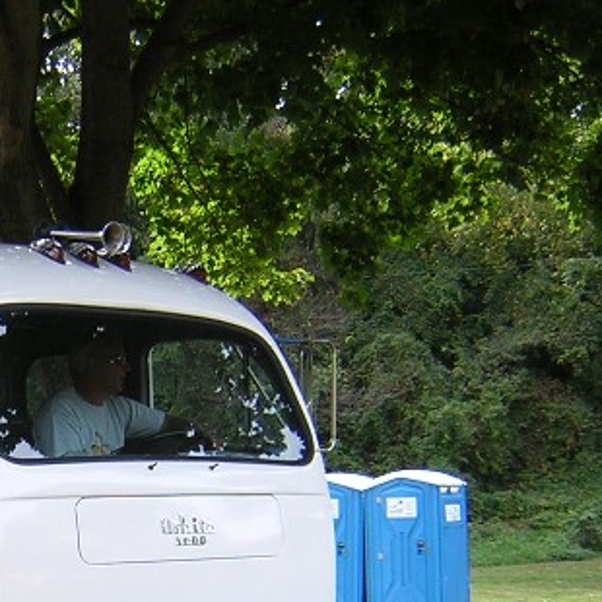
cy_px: 485
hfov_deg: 20.4
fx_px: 1613
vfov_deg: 20.9
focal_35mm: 82
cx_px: -17
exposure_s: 1/158
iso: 100
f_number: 2.6
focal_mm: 4.7
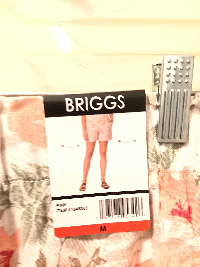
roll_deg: -0.1
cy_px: 134
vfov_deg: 58.3
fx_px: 239
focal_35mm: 31
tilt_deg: -4.3
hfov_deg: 45.4
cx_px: 100
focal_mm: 3.3
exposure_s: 1/15
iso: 800
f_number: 2.4
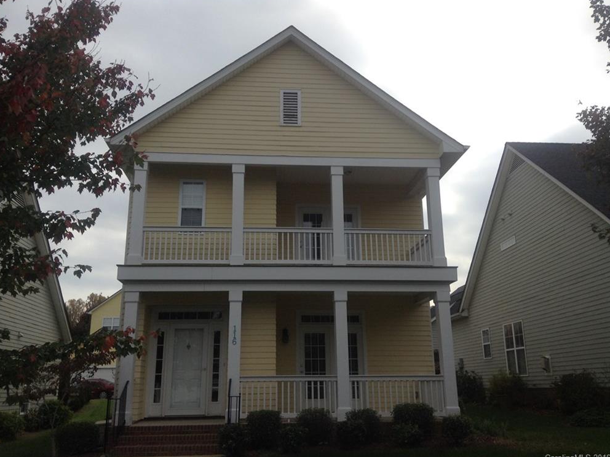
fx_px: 599
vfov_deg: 41.8
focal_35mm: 34
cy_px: 229
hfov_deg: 54.0
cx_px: 301
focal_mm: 3.3
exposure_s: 1/1233
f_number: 2.4
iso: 25
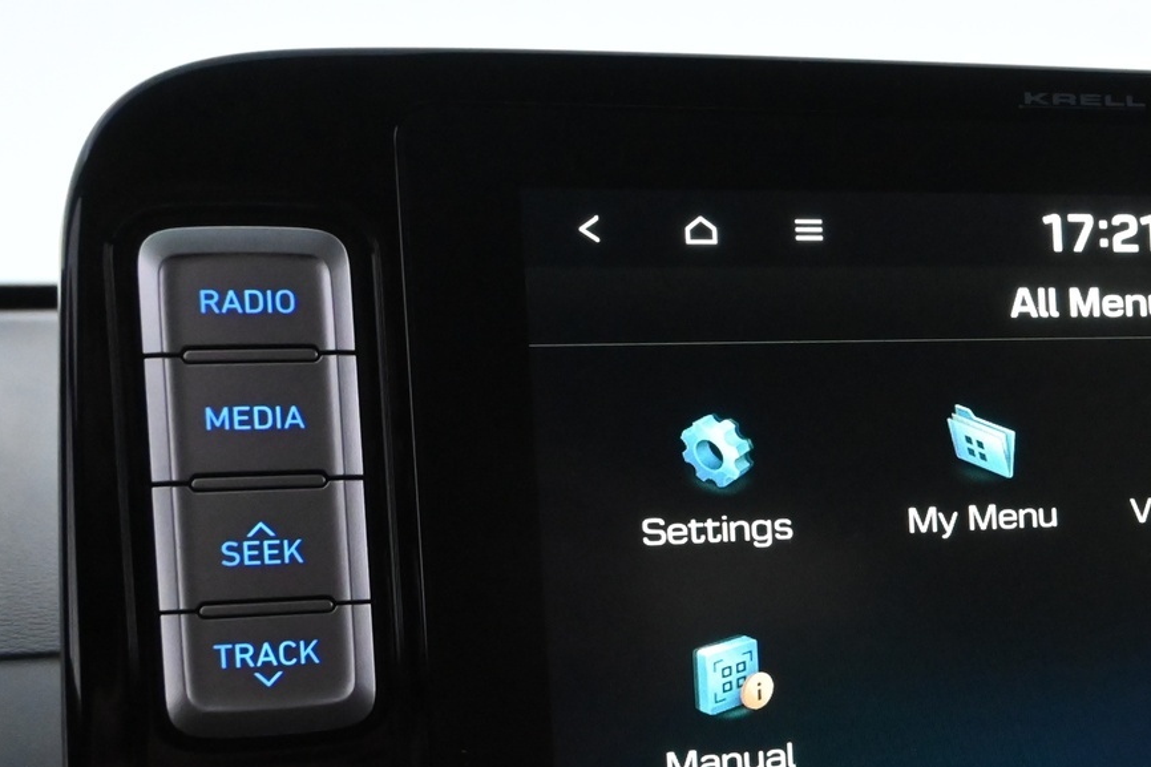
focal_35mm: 59
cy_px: 611
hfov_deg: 32.4
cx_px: 1026
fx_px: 1884
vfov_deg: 22.7
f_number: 5.6
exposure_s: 1/60
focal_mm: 21
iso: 6400
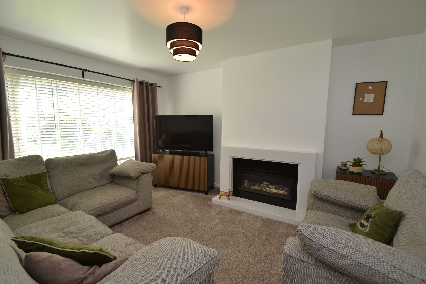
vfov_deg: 77.3
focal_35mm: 15
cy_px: 142
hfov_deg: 100.4
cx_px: 213
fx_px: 177
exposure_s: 1/100
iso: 400
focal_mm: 10
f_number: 5
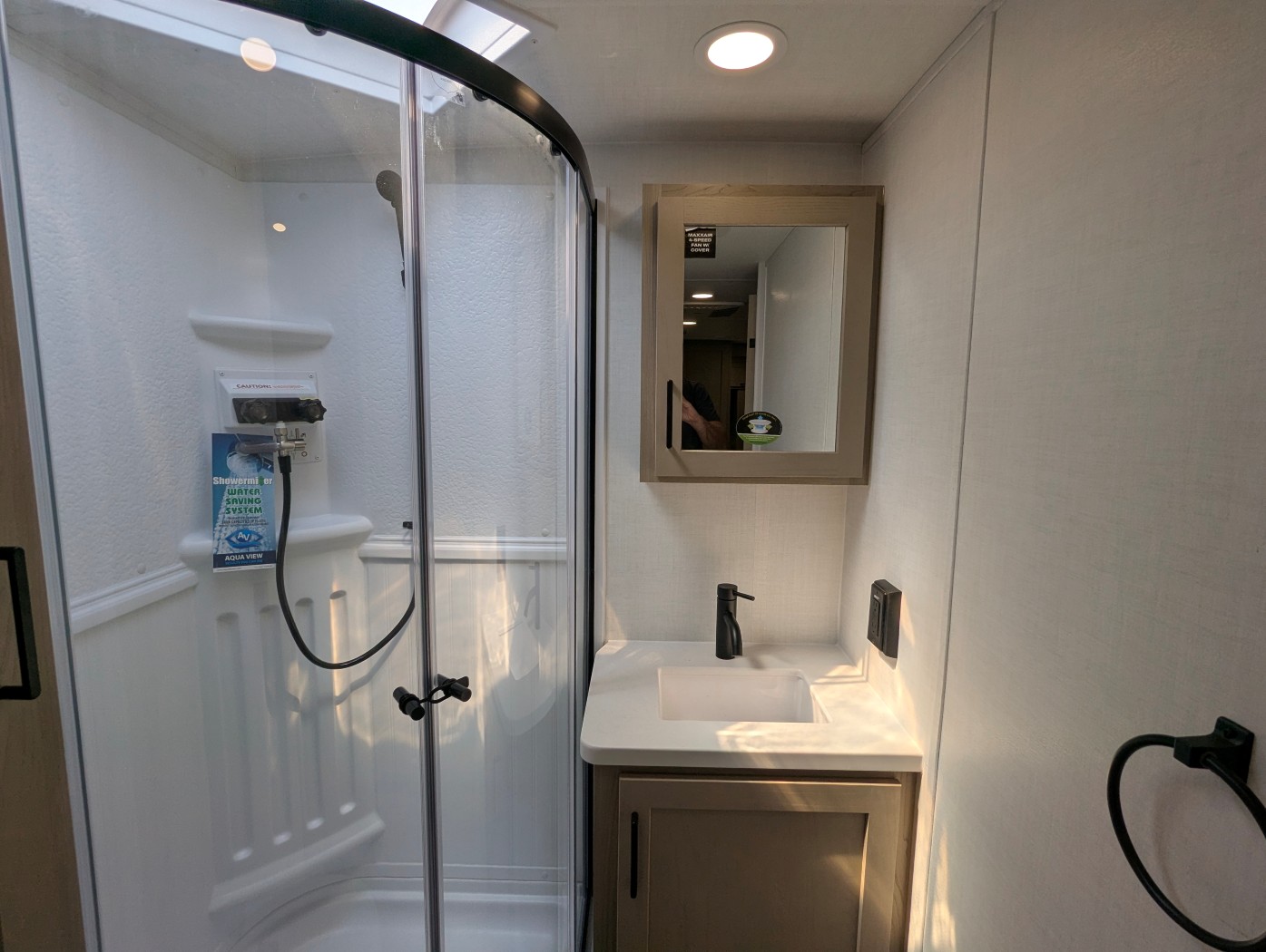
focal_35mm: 16
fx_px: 586
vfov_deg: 78.2
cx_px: 633
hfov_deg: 94.4
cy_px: 476
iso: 48
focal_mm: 2.35
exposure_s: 1/567
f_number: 2.2
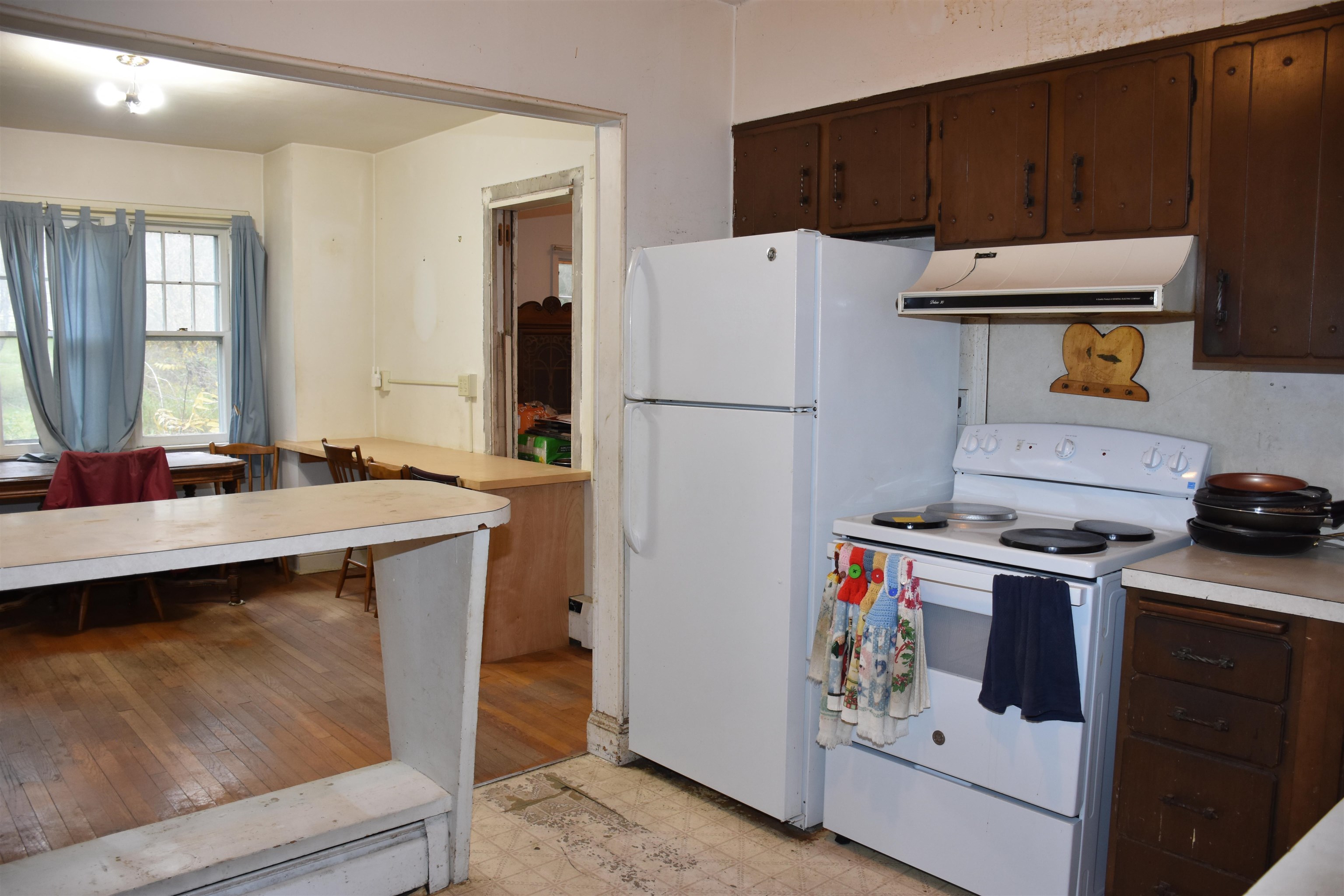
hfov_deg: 67.4
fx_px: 1008
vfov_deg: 47.9
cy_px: 448
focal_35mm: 27
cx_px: 672
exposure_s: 1/60
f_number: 4
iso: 500
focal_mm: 18
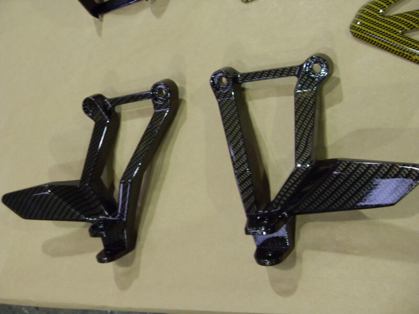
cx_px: 210
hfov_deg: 52.6
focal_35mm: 35
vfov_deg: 40.7
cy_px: 157
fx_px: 424
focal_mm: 6.3
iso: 200
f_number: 2.8
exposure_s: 1/30
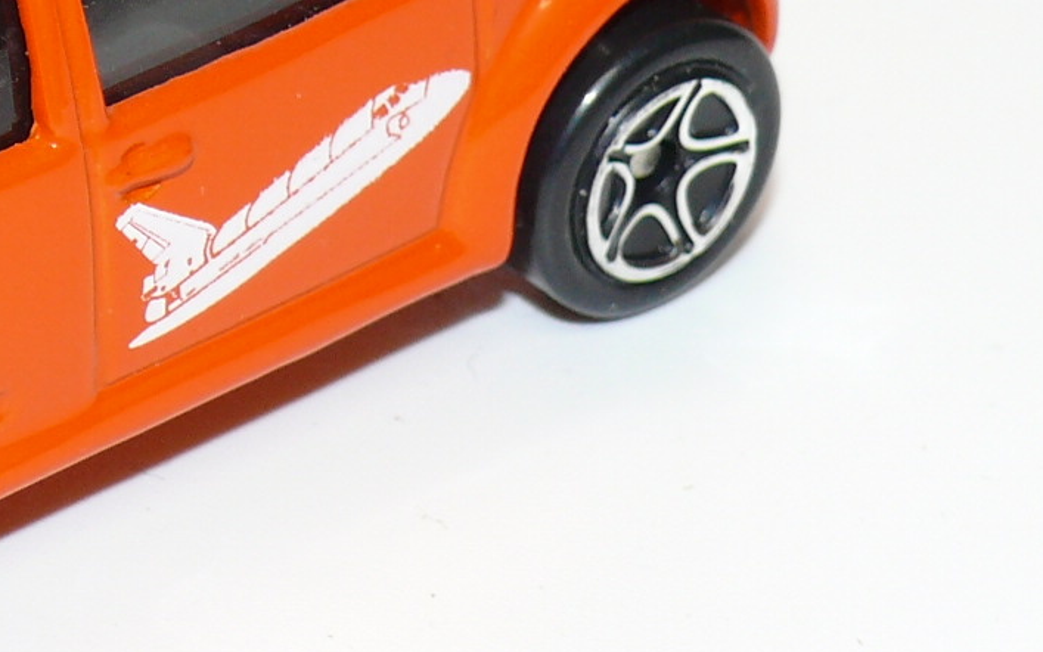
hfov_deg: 9.3
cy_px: 35
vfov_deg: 5.9
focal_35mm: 223
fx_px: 6339
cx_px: -62
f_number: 4
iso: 100
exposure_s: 1/30
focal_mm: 12.7
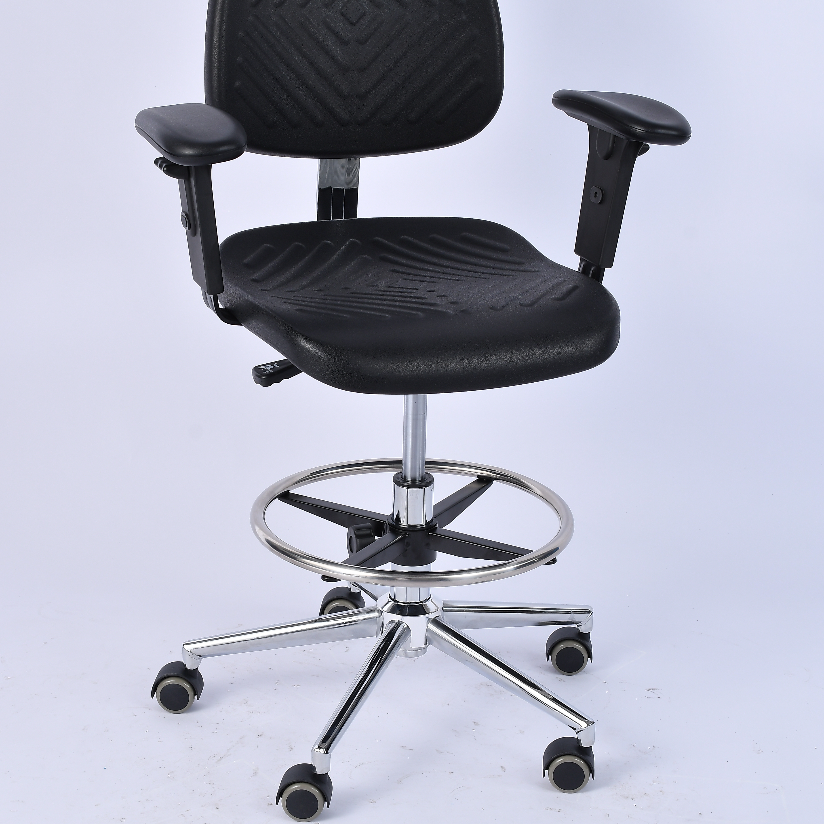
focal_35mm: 77
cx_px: 415
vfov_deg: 22.5
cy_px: 362
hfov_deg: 22.5
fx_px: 2074
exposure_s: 1/125
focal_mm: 40
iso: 125
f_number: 9
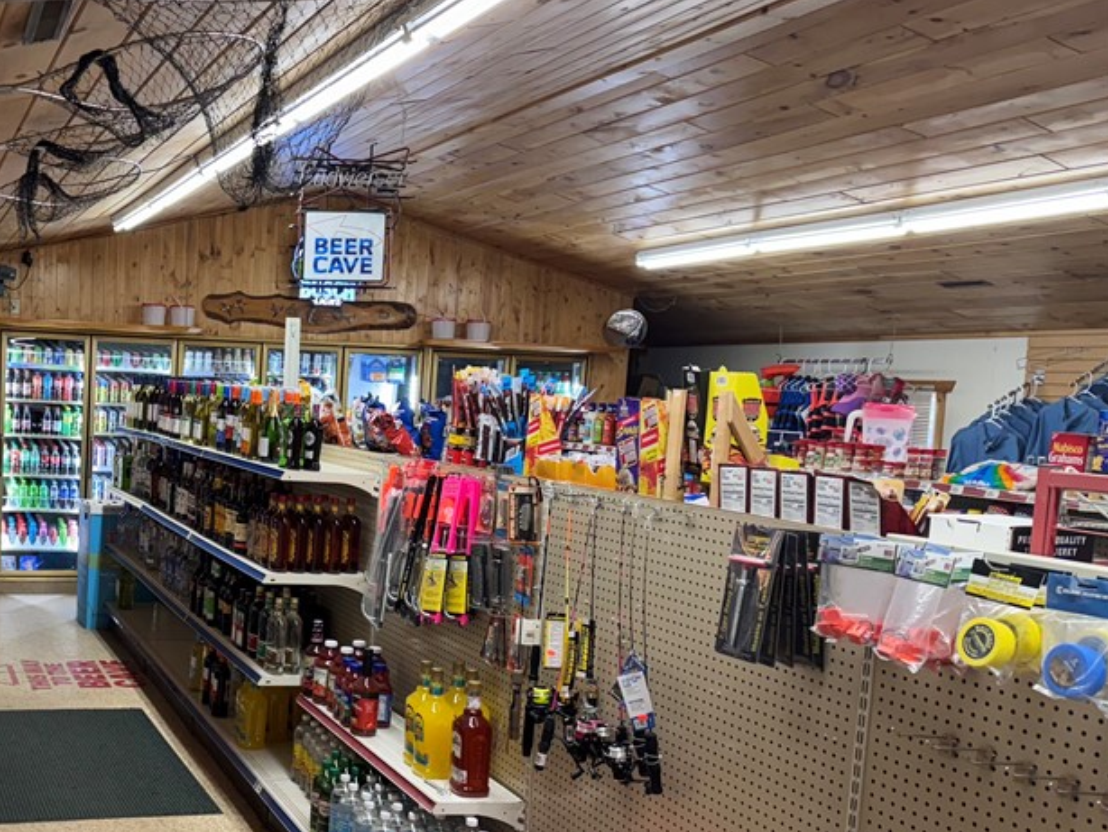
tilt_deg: -6.3
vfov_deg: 35.8
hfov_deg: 44.1
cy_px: 513
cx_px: 193
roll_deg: -2.0
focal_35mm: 40
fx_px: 1281
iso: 200
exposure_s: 1/120
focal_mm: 6.76
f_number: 1.78
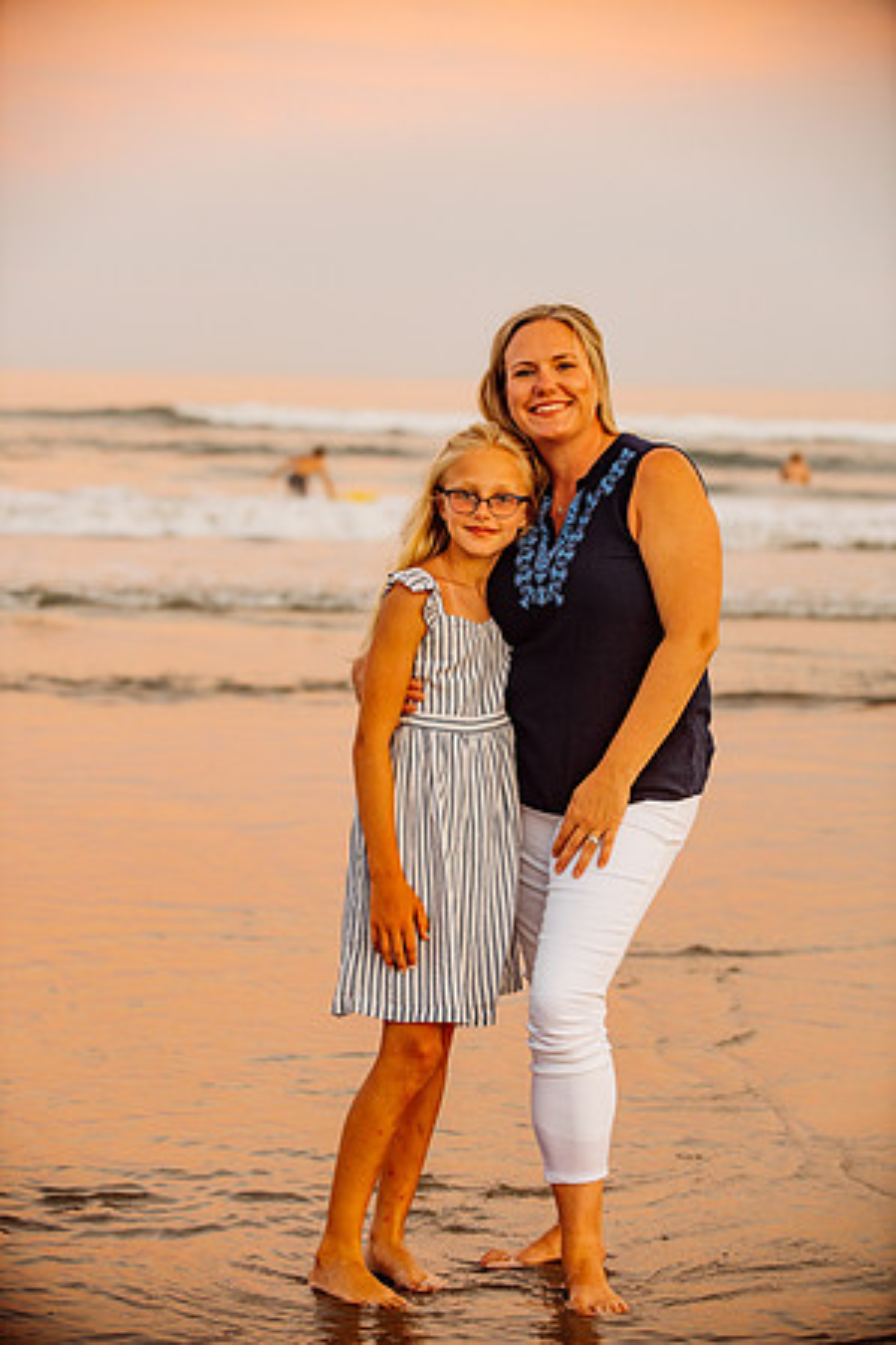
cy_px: 672
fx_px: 3658
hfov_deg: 14.0
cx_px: 448
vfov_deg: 20.8
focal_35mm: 98
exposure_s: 1/200
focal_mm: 98
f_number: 3.5
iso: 200
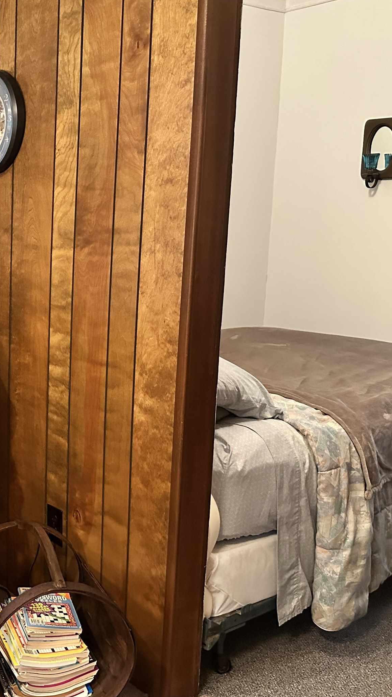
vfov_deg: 51.6
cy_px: 332
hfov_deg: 27.6
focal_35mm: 39
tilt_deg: -8.6
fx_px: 721
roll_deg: -0.2
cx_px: -46
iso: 800
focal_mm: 6.86
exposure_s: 1/40
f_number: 1.78
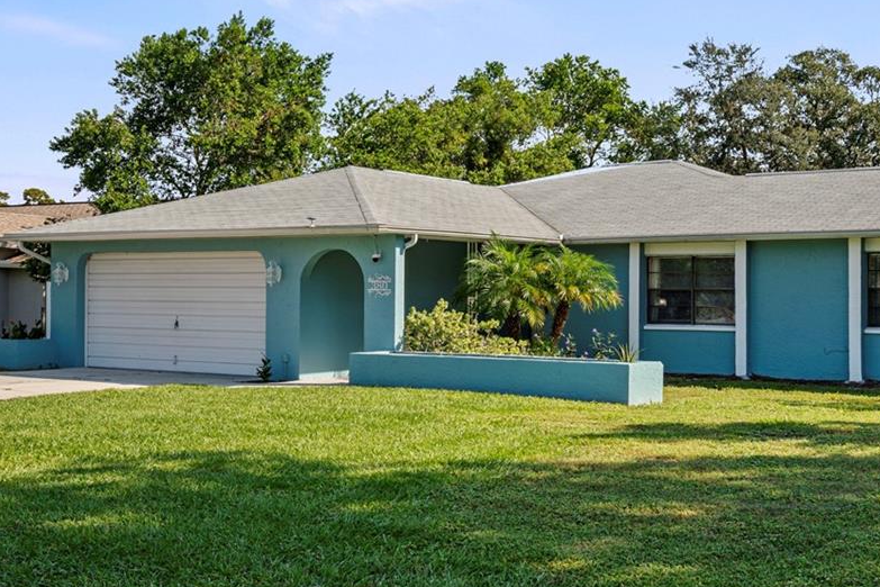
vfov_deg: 28.6
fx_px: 1149
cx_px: 554
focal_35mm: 47
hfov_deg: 41.6
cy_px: 298
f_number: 10
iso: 100
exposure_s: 1/50
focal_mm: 23
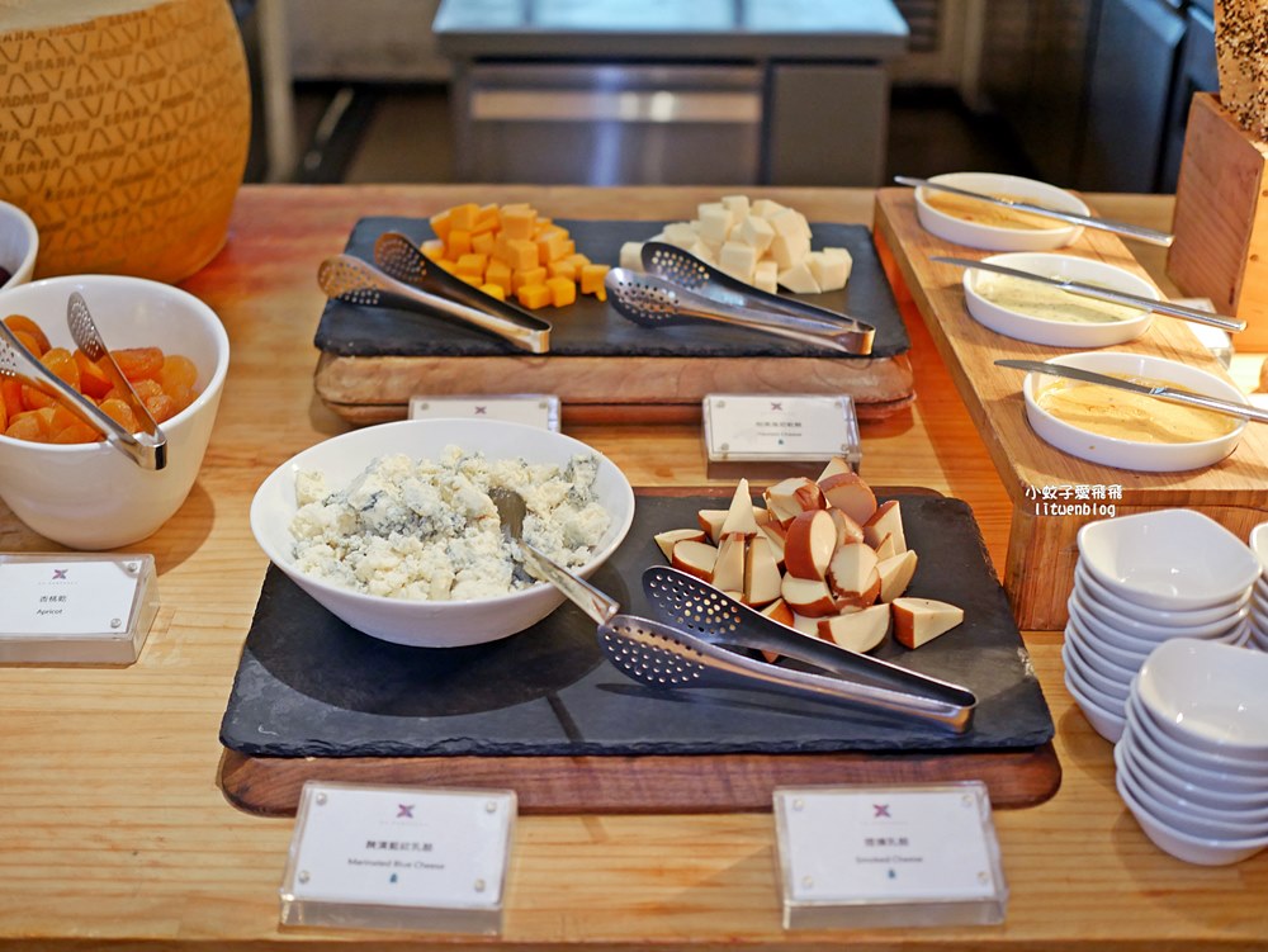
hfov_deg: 38.2
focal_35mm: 50
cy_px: 476
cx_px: 634
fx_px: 1832
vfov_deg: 29.1
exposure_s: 1/60
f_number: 1.8
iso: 500
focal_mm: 25
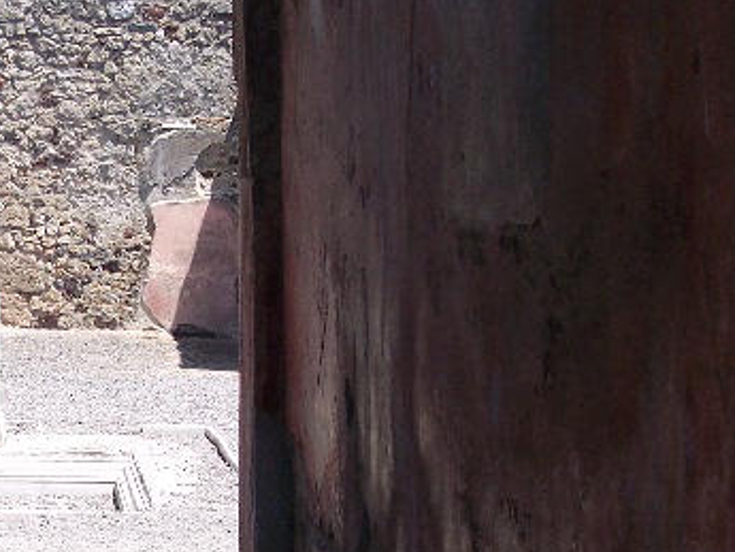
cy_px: 279
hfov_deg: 21.4
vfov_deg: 16.8
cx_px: -13
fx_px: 1869
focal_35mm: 88
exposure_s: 1/350
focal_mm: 8
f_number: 4.8
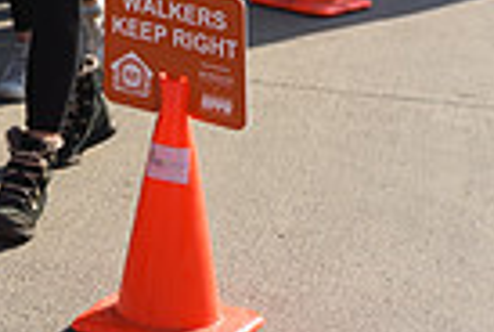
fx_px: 2324
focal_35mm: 169
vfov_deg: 7.9
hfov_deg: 11.3
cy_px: -294
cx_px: -389
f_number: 2.8
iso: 100
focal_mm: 40
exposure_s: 1/1250
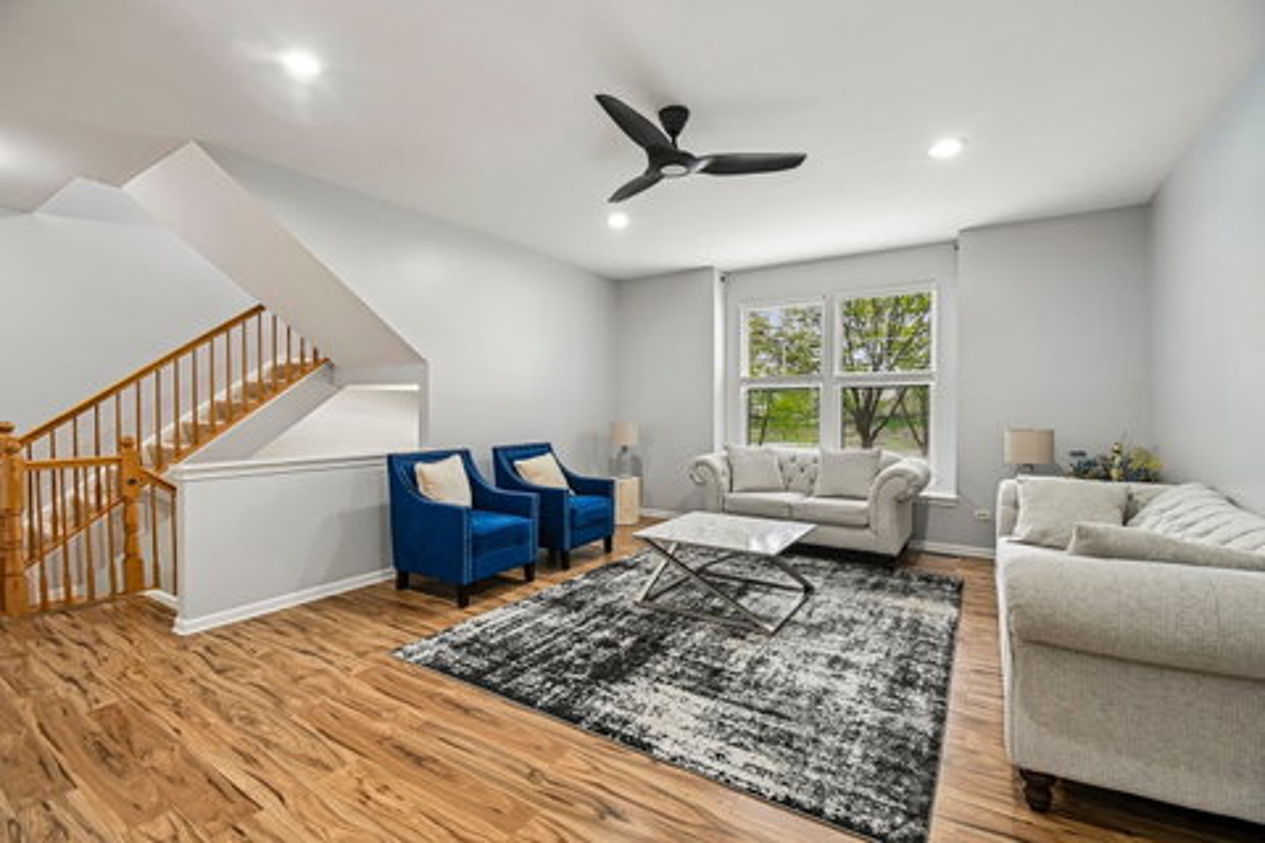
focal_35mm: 15
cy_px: 422
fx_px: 527
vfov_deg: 77.3
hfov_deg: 100.4
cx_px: 632
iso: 400
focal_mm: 10
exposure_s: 1/15
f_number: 8
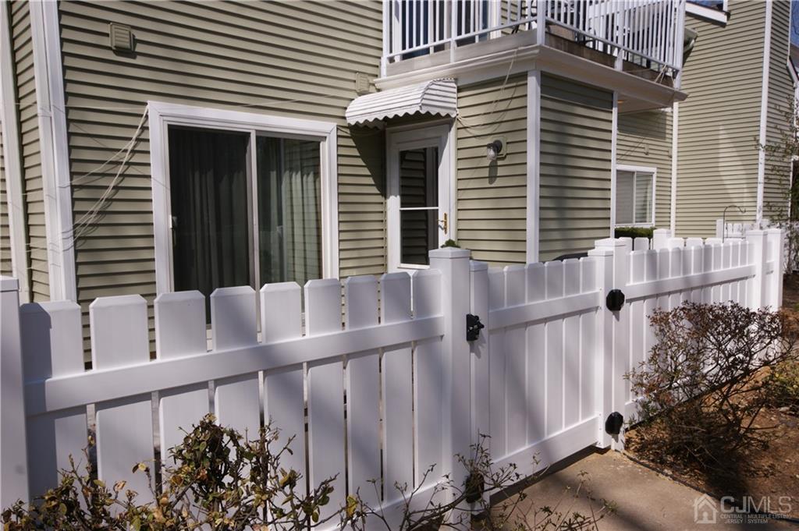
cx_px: 400
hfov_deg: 67.4
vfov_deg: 47.9
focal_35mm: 27
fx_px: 599
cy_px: 266
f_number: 11
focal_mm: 18
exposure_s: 1/250
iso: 100
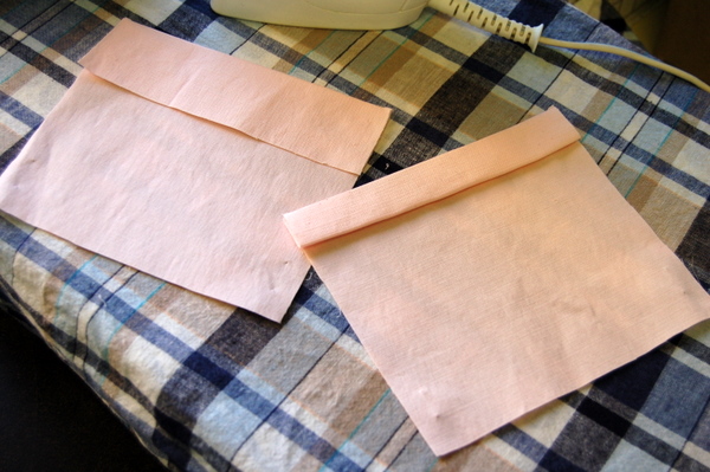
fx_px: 1123
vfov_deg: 23.7
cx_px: 355
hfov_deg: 35.1
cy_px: 236
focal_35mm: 57
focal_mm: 38
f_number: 5
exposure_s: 1/100
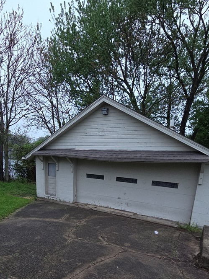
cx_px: 90
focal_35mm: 20
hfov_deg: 65.7
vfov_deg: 77.3
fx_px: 161
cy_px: 200
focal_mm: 2.2
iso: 80
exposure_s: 1/120
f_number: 2.2
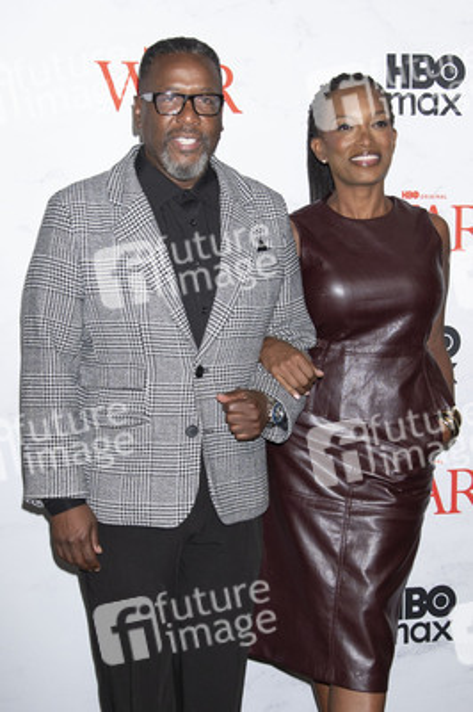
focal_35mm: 38
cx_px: 236
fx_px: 750
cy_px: 356
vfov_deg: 50.7
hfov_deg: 35.0
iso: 640
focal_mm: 38
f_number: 5
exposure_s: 1/200
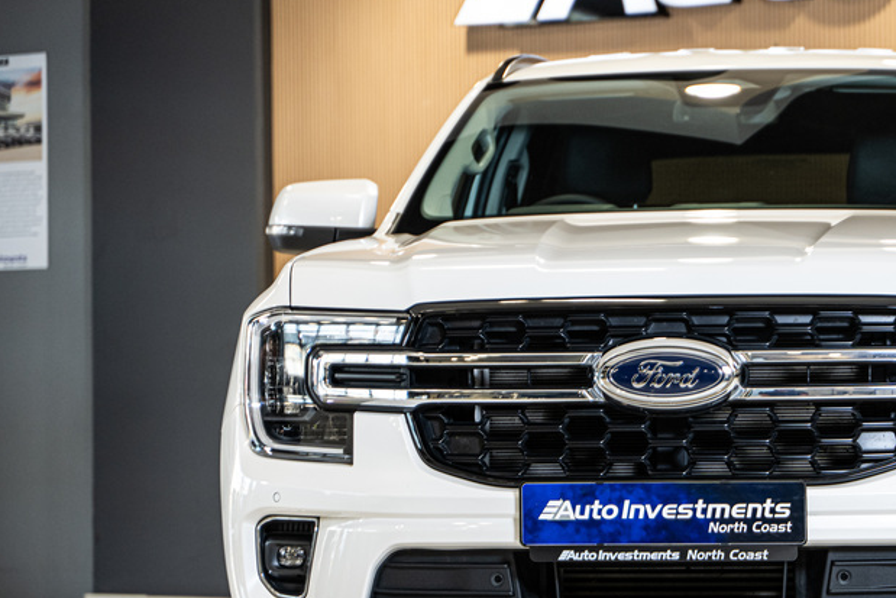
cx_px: 677
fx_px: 3087
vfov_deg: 11.1
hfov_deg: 16.4
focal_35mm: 124
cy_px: 391
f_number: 2.8
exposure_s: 1/160
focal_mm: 75
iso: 640
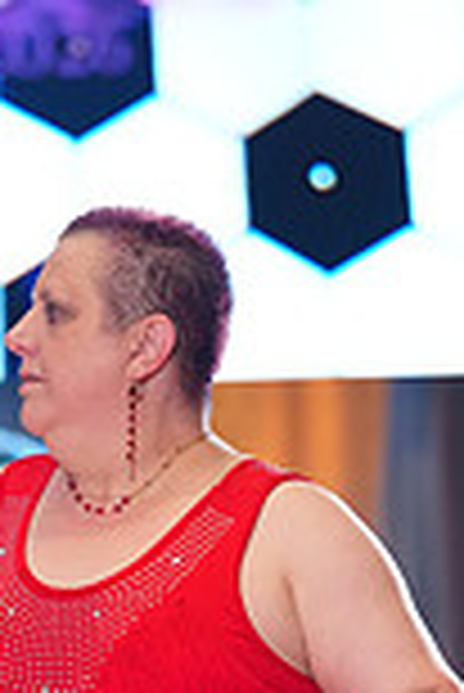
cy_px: 1053
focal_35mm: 432
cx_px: 119
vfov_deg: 4.7
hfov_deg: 3.2
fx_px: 8333
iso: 2000
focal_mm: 115
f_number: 2.8
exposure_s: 1/640
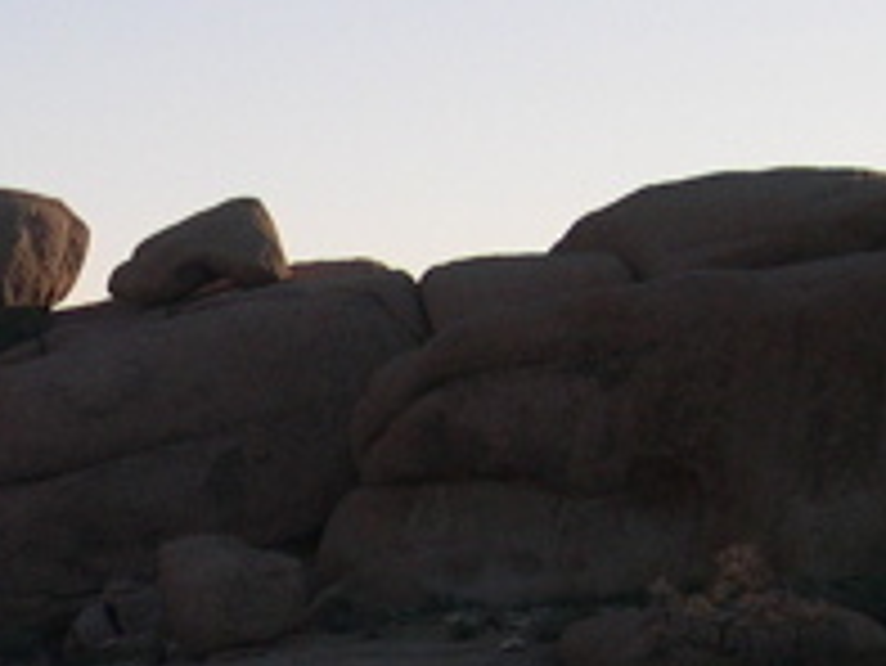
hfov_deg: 12.4
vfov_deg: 9.6
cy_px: 585
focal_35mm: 154
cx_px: -256
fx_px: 3944
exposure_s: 1/150
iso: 100
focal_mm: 8
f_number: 7.6
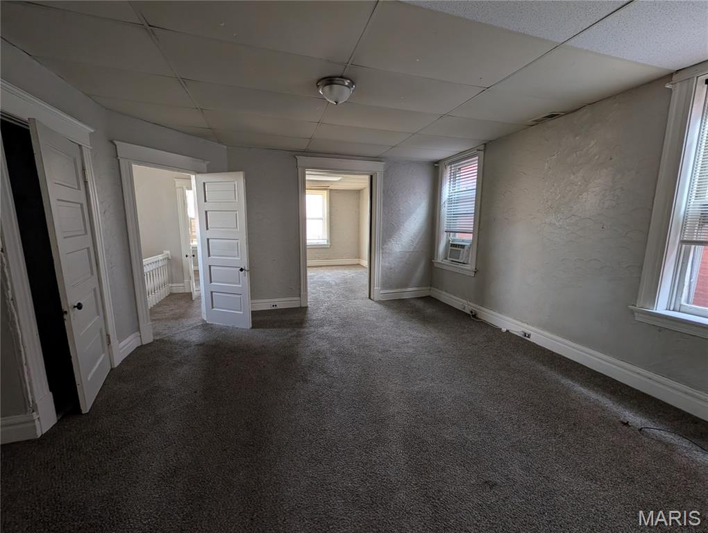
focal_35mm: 12
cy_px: 266
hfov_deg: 110.5
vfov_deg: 94.6
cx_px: 354
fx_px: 246
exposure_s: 1/36.3
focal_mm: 2.02
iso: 46
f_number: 1.7
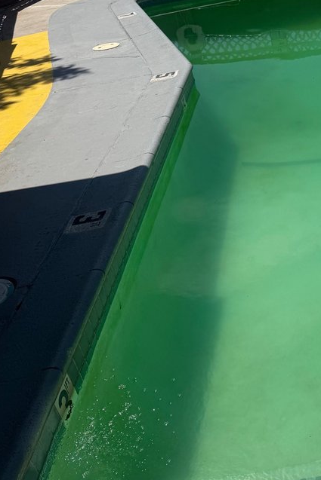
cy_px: 204
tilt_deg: -28.2
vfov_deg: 41.8
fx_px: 628
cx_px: 414
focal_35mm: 47
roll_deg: +5.7
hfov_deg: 25.0
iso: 80
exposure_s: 1/11905
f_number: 1.78
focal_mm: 6.76
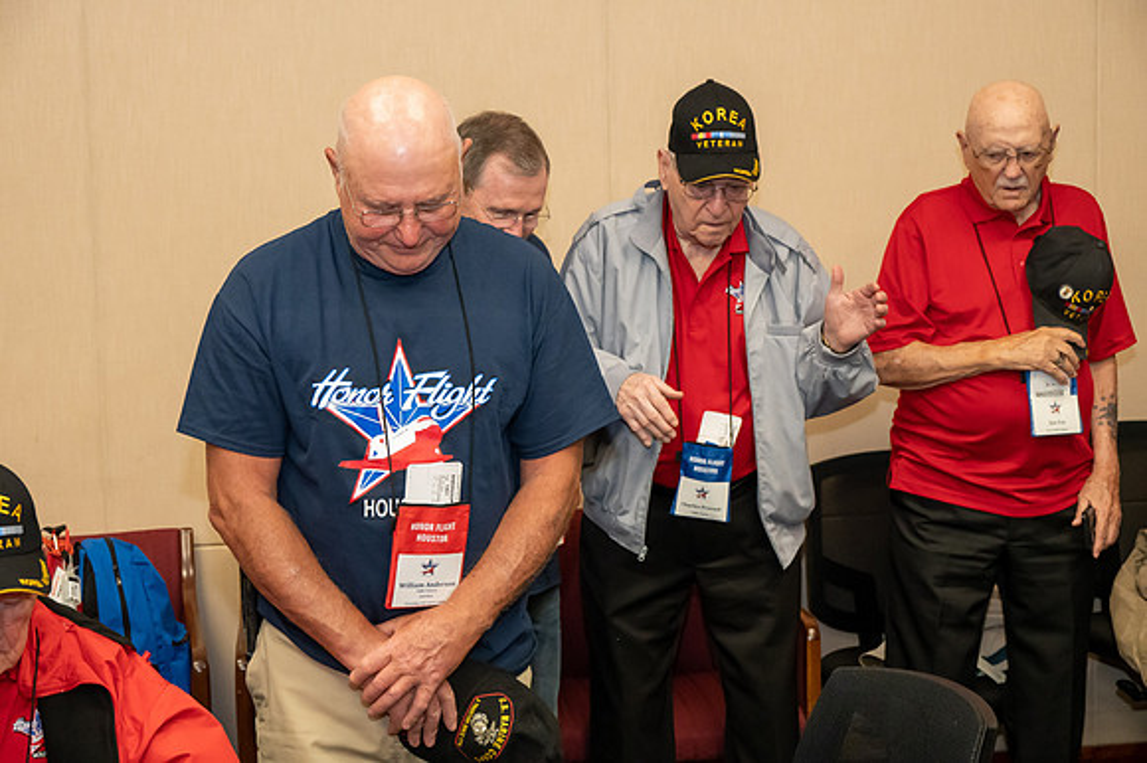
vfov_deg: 22.6
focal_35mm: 60
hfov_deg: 33.4
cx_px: 574
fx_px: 1911
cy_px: 382
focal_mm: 60
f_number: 6
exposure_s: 1/160
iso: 11400
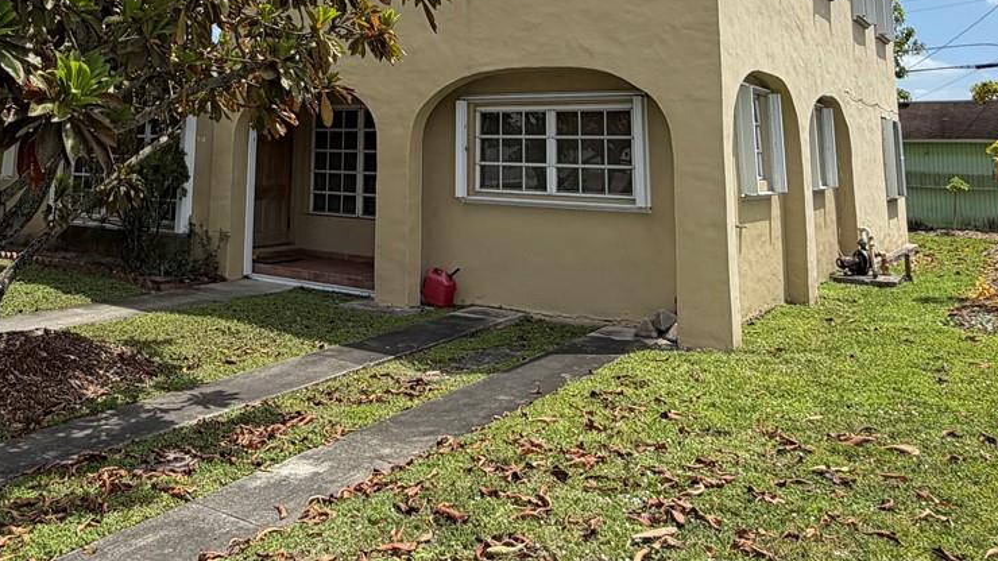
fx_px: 873
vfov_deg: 33.0
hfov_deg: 58.8
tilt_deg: +9.3
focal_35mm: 33
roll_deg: -0.2
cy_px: 12
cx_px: 382
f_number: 2.2
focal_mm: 2.22
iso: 20
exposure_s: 1/1068
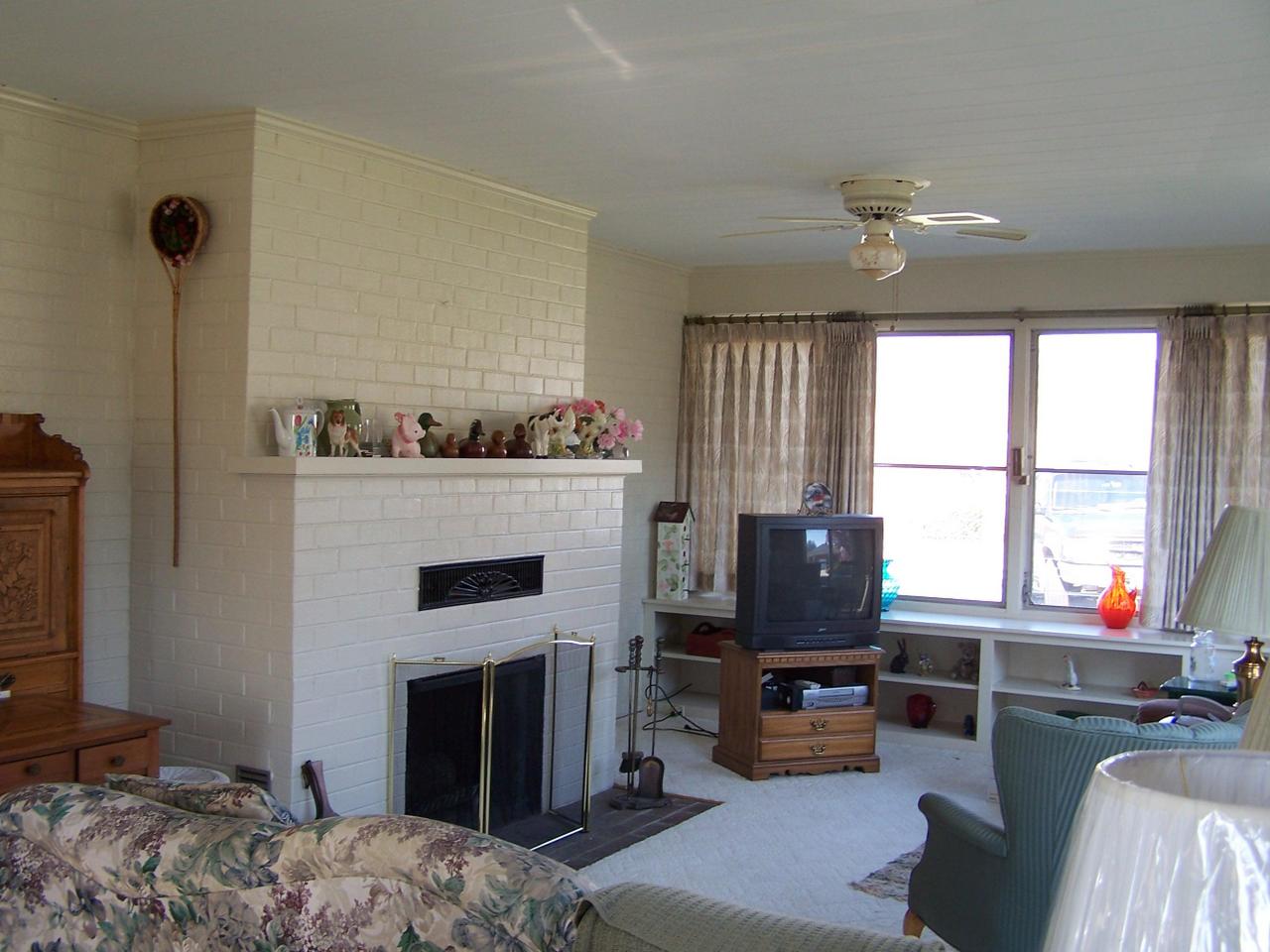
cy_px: 476
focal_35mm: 38
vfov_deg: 37.7
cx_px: 635
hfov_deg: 49.0
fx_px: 1394
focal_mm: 6.3
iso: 80
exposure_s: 1/50
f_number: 2.8
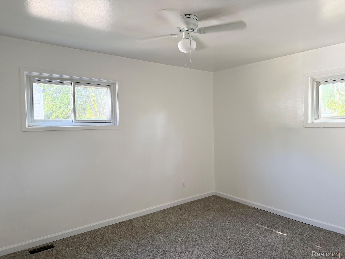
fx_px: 239
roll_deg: +1.0
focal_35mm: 24
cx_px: 172
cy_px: 130
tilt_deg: -2.3
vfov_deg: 56.8
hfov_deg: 71.6
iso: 200
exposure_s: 1/134
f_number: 1.78
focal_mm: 6.76
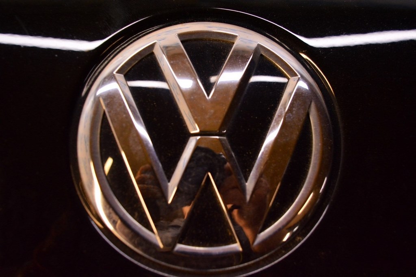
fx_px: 381
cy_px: 138
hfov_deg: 57.3
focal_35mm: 33
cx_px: 208
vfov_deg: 39.9
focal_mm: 22
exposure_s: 1/500
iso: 1600
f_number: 4
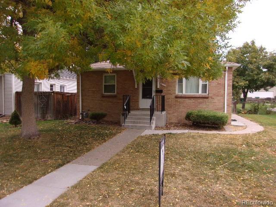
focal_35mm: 27
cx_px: 138
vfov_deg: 51.4
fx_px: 215
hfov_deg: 65.3
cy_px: 104
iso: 80
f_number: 3
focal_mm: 4.9
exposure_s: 1/120
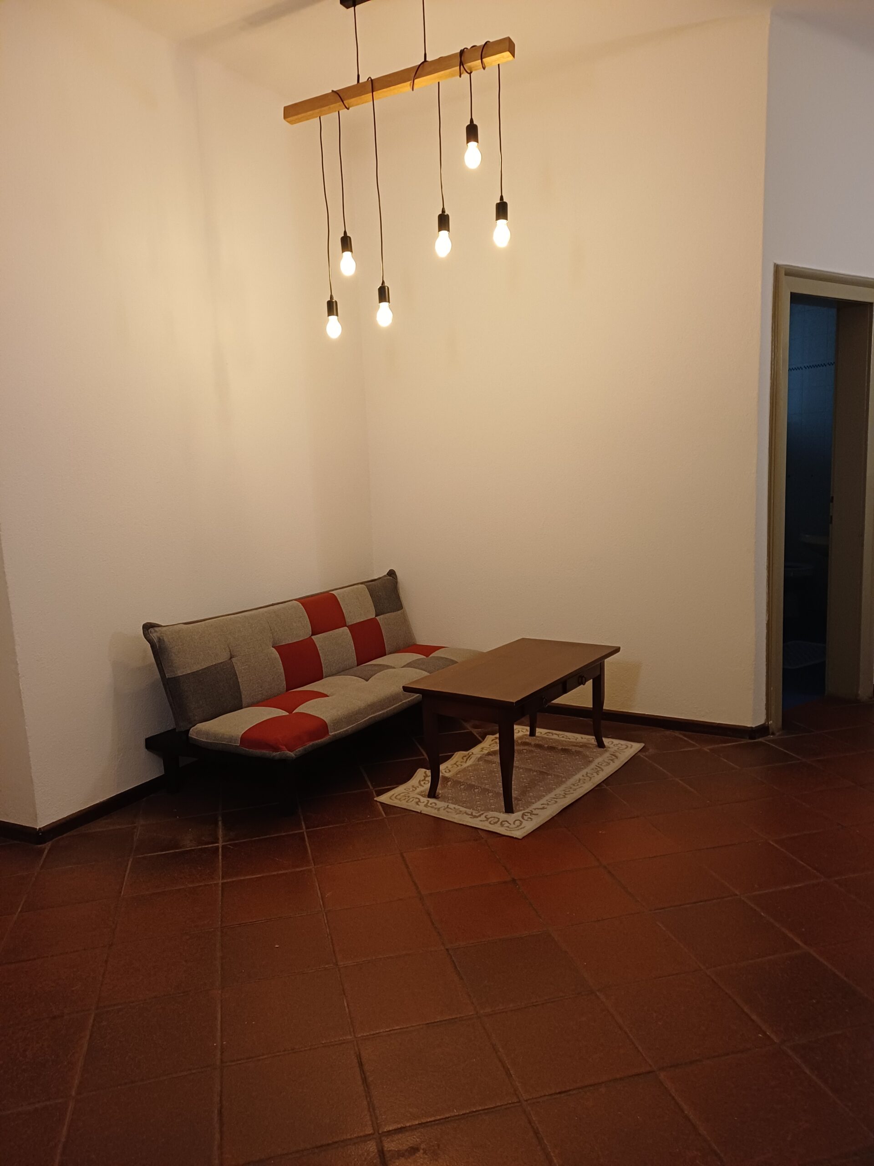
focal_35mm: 25
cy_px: 583
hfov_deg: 54.9
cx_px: 437
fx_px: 842
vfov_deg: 69.4
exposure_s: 1/33.3
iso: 250
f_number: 1.8
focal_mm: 4.65
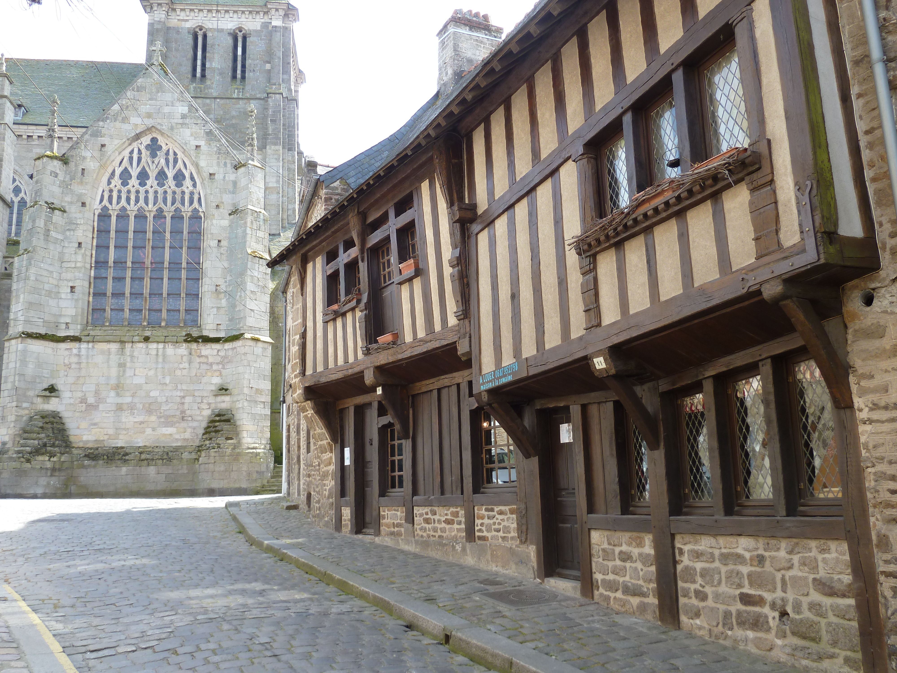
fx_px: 777
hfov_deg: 60.0
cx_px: 448
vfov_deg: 46.8
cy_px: 336
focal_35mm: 30
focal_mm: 5
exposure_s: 1/125
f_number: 3.4
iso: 80
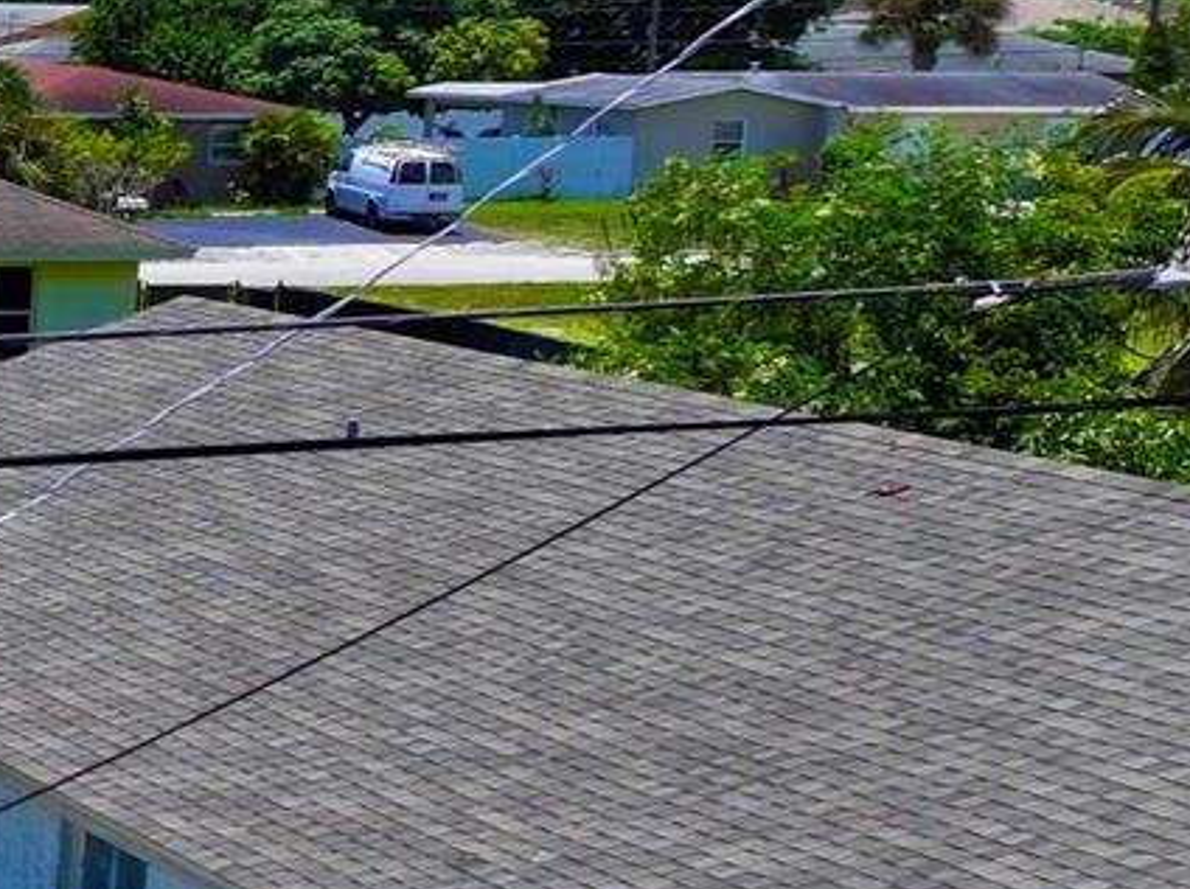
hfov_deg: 13.5
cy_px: 703
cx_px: -1479
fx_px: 3983
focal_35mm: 116
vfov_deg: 12.7
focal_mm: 12.29
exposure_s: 1/2500
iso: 100
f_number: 2.8
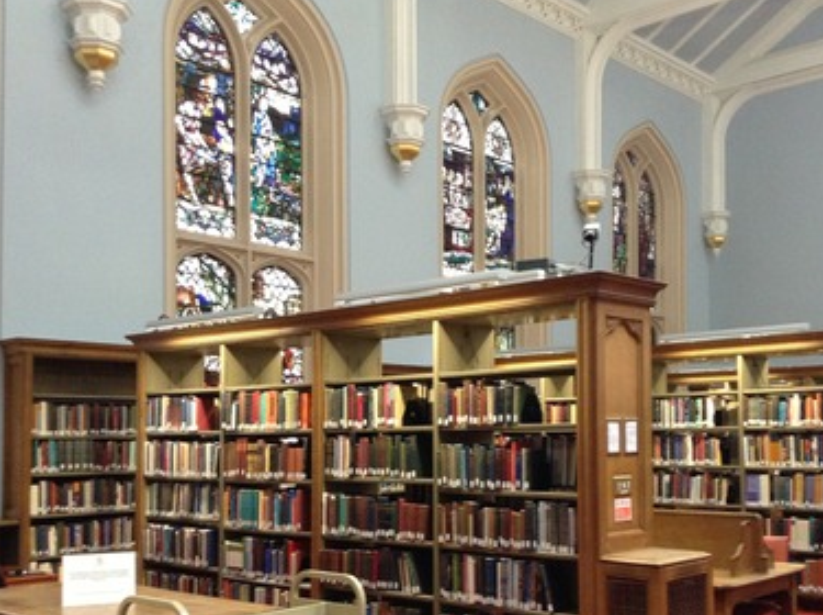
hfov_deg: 42.9
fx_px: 1044
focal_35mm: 44
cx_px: 476
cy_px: 399
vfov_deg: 32.6
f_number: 2.4
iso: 160
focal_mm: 3.3
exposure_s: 1/24
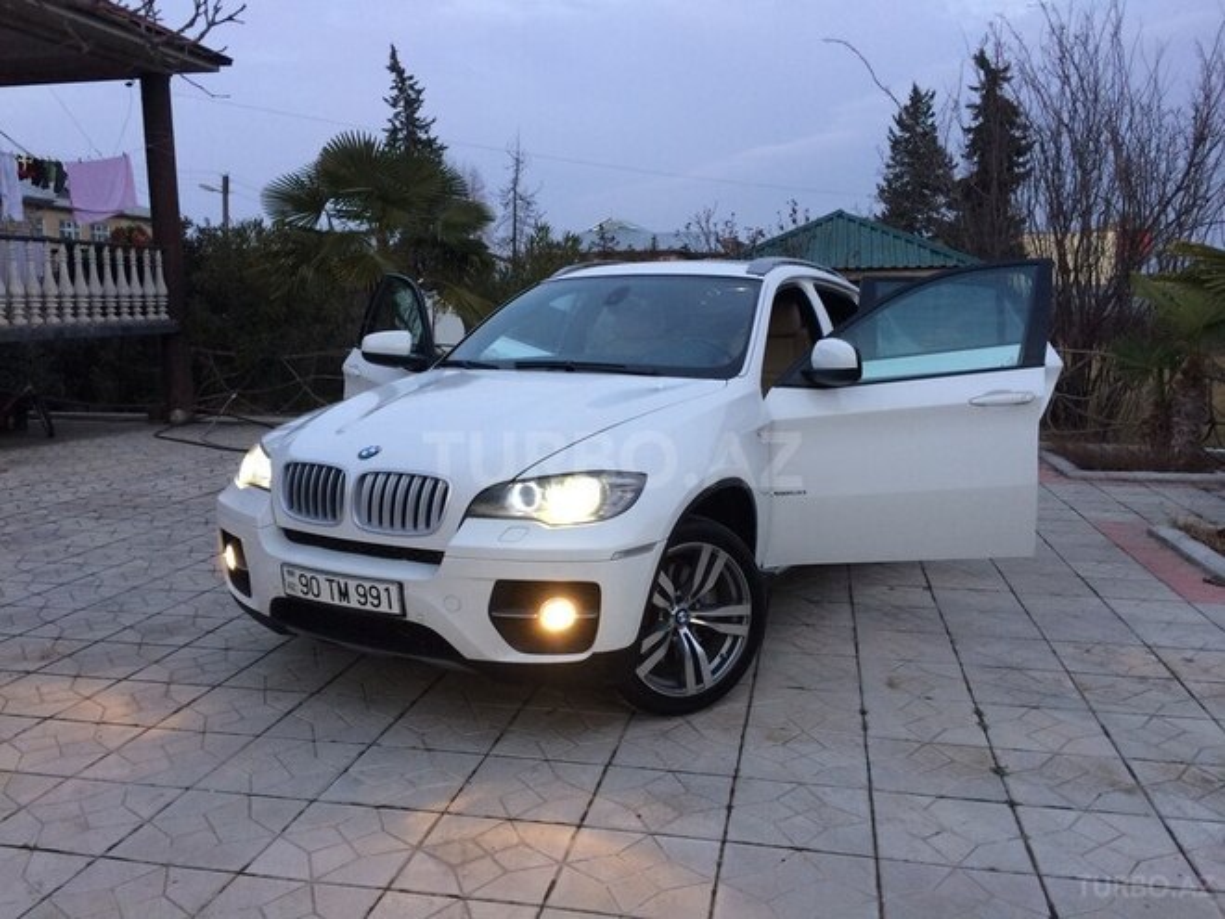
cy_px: 460
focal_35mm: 29
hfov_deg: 61.7
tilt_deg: -9.1
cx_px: 612
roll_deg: -0.5
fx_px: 1026
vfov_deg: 48.2
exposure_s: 1/33
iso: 50
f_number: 2.2
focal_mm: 4.15
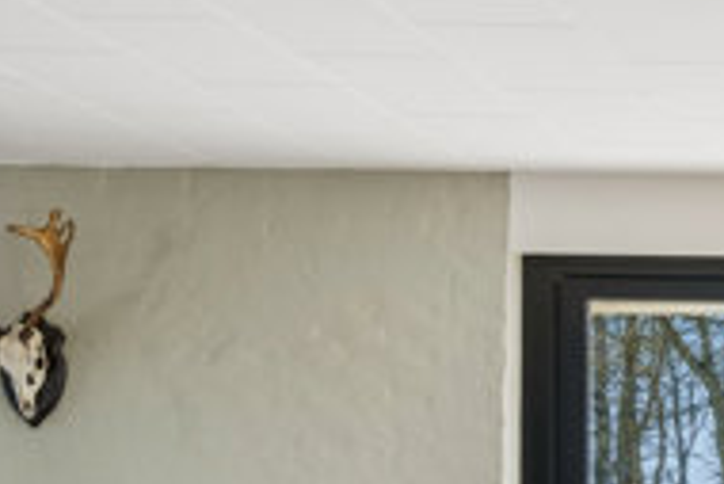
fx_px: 2033
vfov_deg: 13.1
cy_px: 619
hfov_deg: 16.4
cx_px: 1360
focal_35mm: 101
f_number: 8
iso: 400
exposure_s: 1/160
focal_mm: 24
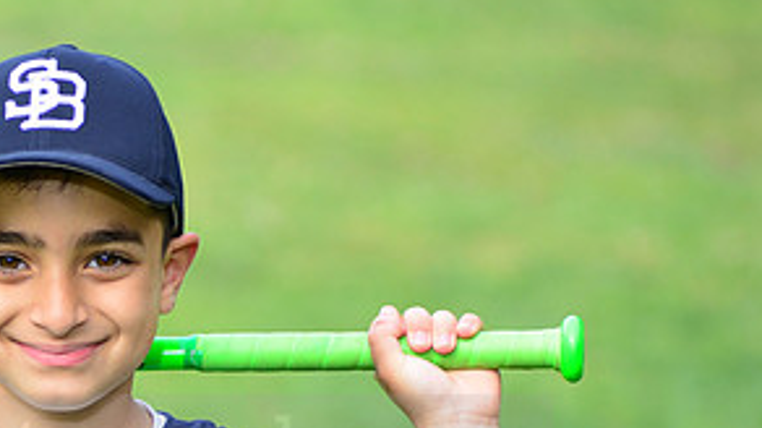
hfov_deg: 5.6
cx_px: 47
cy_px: 429
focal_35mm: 385
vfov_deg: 3.2
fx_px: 7776
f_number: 5.6
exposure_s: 1/200
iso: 320
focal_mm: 185
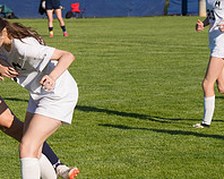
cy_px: 111
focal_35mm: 289
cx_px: -54
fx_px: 1914
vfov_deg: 5.3
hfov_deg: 6.6
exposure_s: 1/1600
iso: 250
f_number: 5.6
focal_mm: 70
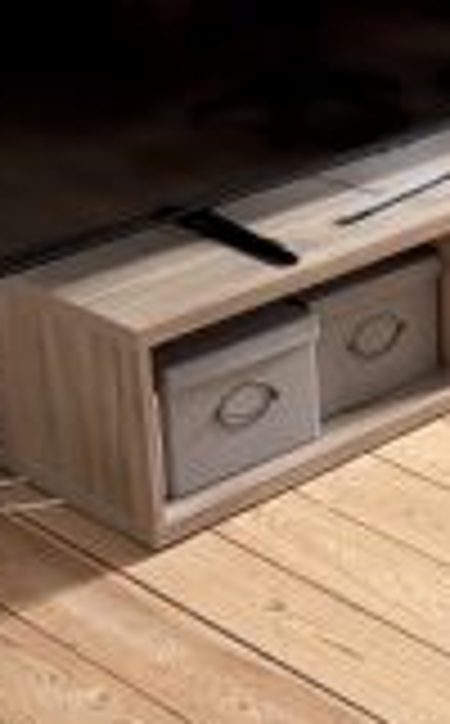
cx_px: 837
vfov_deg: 19.9
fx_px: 2030
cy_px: 81
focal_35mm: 103
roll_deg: -0.4
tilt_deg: -17.4
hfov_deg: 11.6
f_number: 1.6
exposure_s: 1/122
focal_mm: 5.96
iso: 100
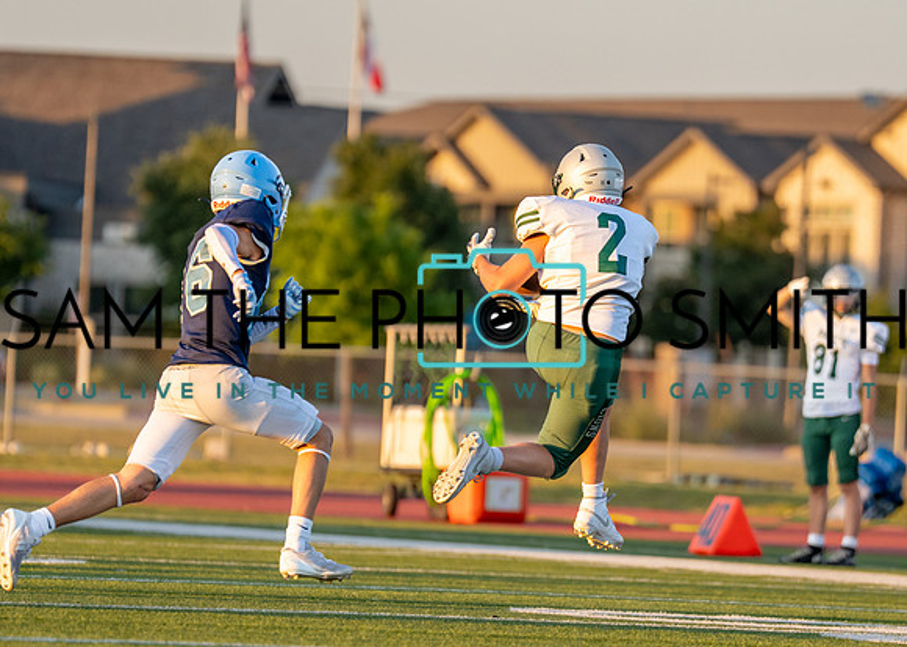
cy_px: 350
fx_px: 9738
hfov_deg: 5.3
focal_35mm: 378
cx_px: 549
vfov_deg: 3.8
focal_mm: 200
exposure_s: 1/2500
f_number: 2.8
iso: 800
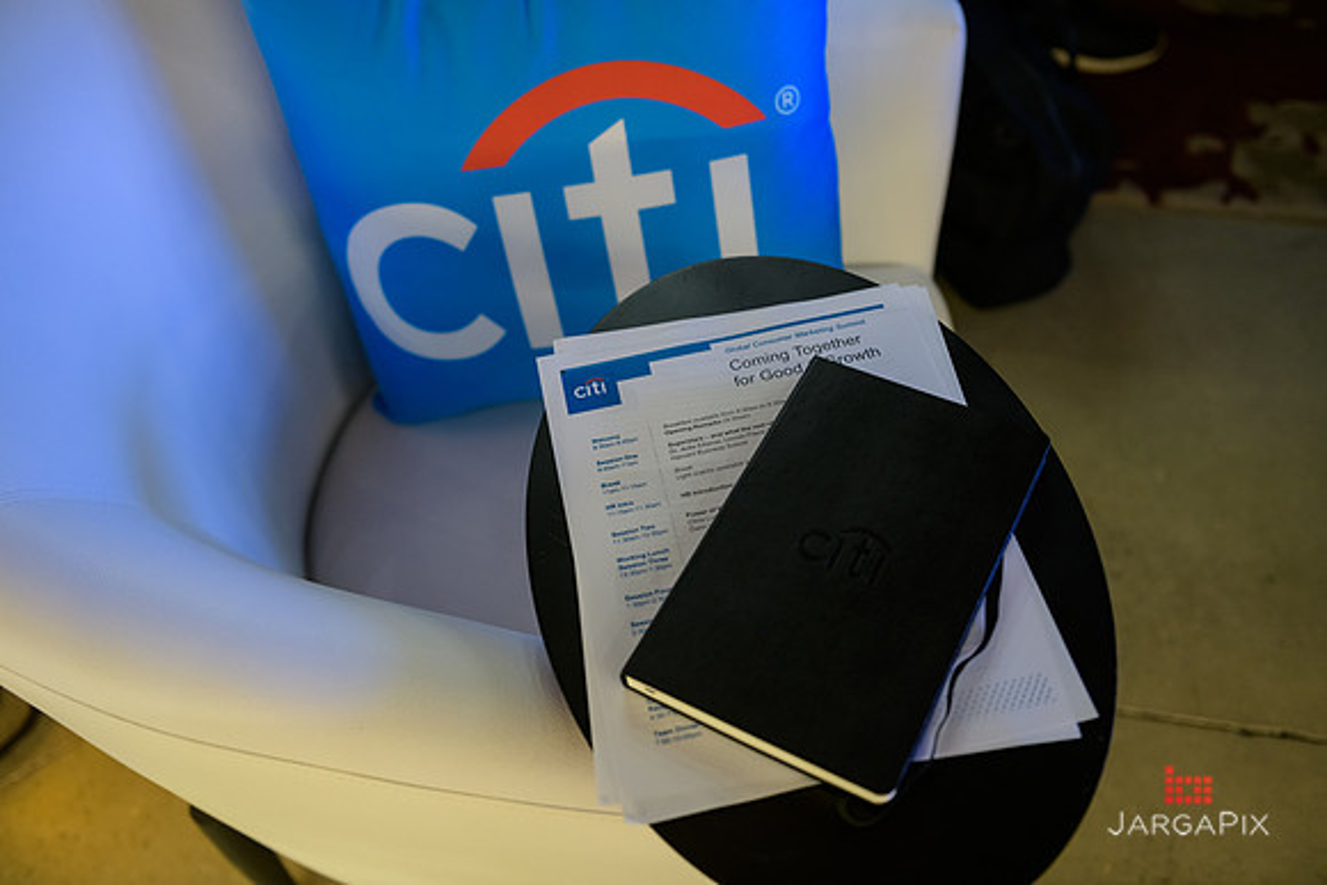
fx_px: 1180
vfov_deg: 41.1
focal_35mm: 32
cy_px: 442
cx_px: 664
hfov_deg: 58.7
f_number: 3.2
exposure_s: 1/50
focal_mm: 32
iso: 1250
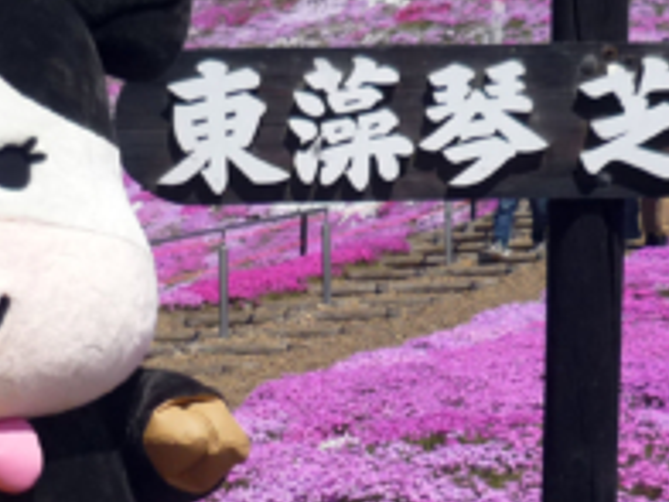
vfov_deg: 14.6
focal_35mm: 101
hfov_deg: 19.4
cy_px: 365
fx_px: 1952
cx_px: 317
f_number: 8
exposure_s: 1/320
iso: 100
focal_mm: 5.5
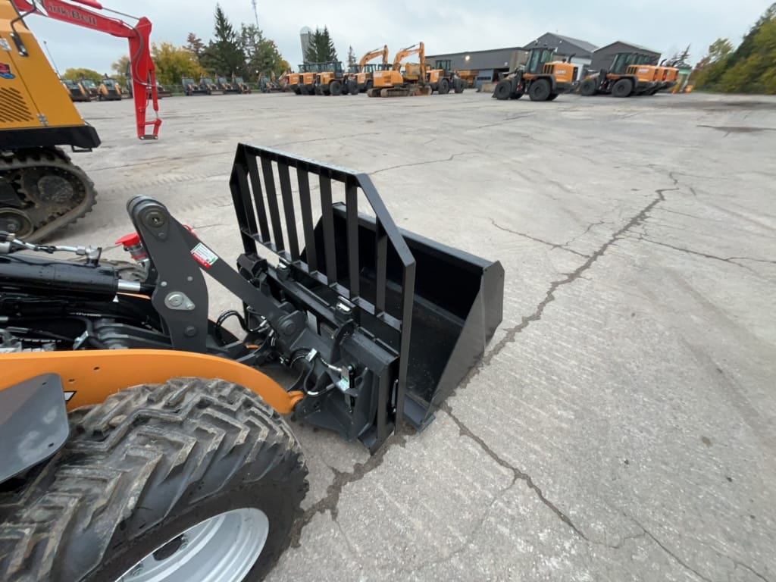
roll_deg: +1.6
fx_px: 314
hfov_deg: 102.1
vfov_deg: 85.7
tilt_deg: -33.1
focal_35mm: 14
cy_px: 291
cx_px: 388
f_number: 2.4
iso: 80
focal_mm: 1.54
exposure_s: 1/112
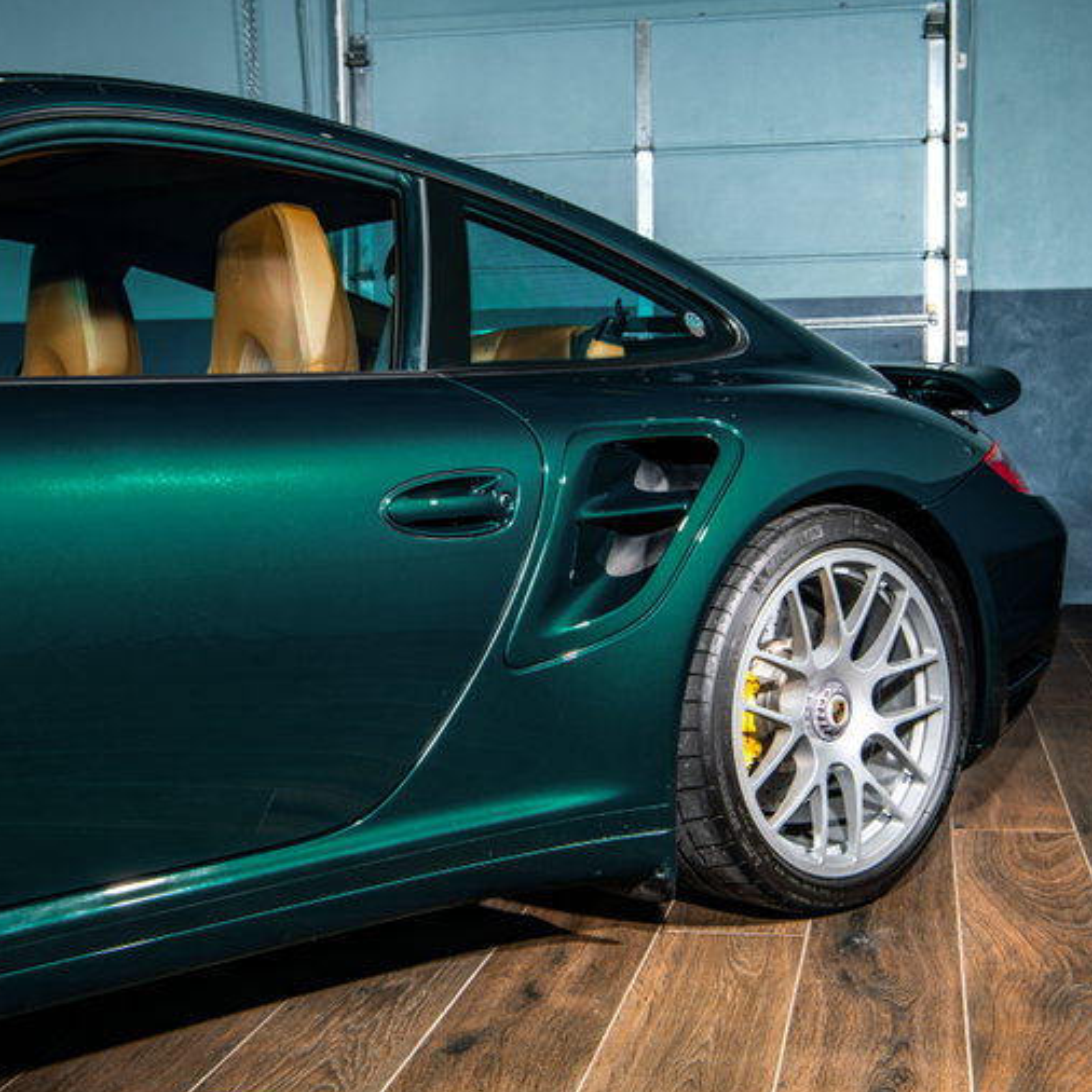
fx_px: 1749
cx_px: 622
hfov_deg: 34.6
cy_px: 546
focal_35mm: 49
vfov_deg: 34.7
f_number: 10
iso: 125
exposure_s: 1/125
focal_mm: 38
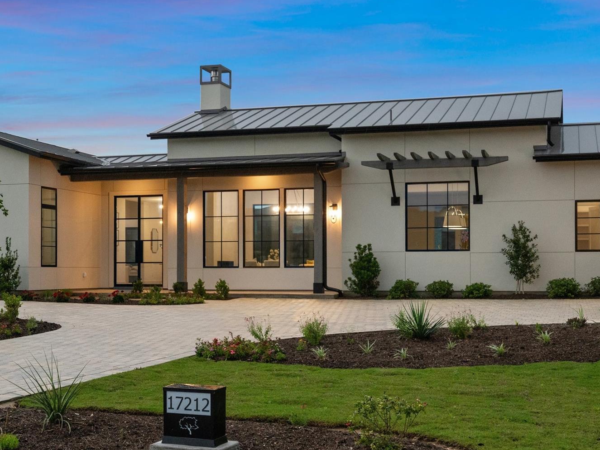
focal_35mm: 52
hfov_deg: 36.7
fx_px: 901
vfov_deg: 28.0
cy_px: 225
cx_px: 253
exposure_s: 1/160
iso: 3200
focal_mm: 35
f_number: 4
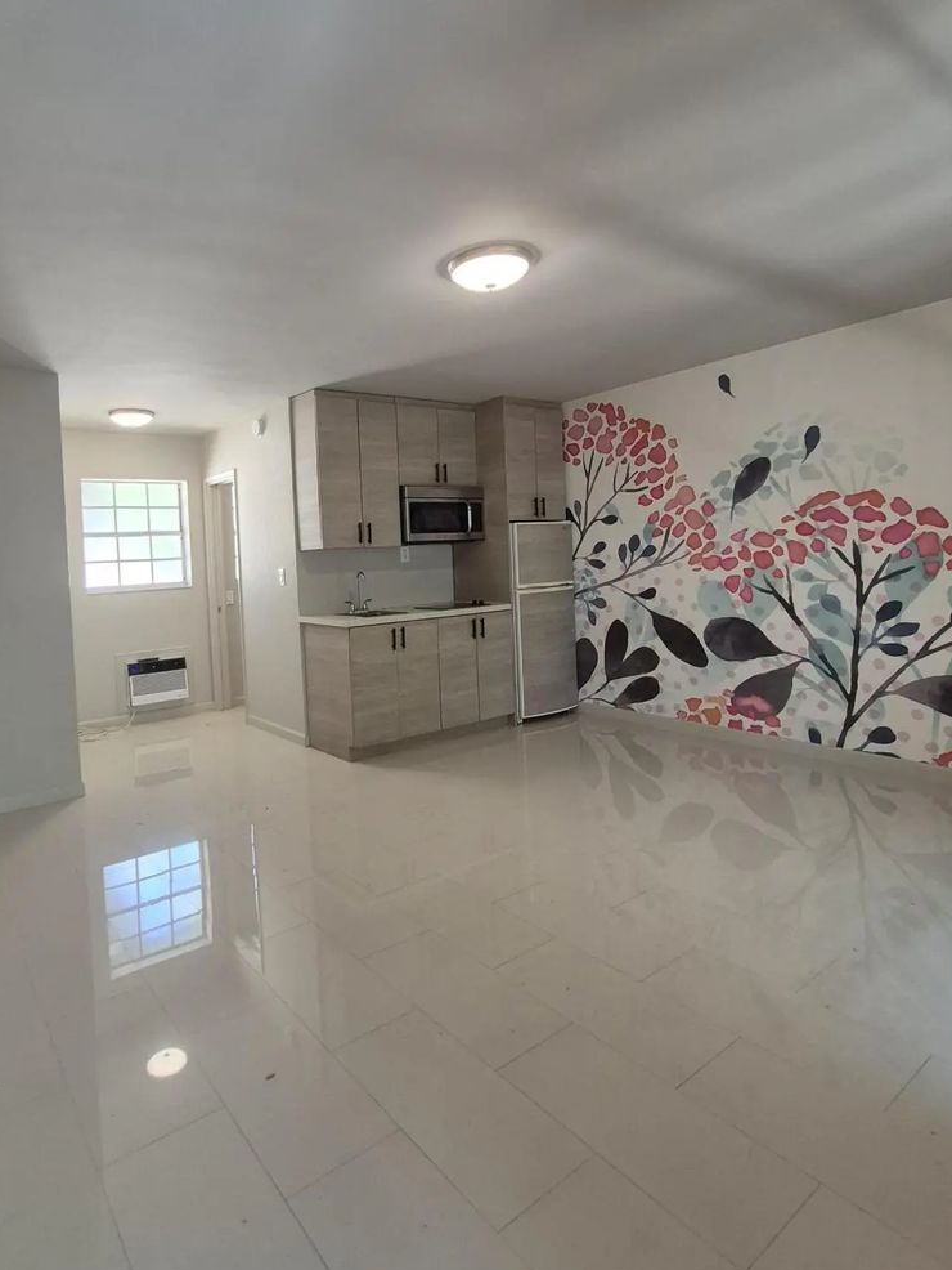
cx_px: 345
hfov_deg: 70.2
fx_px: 660
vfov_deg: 87.5
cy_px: 580
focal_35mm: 18
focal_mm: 1.74
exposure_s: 1/60
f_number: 2.2
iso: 100
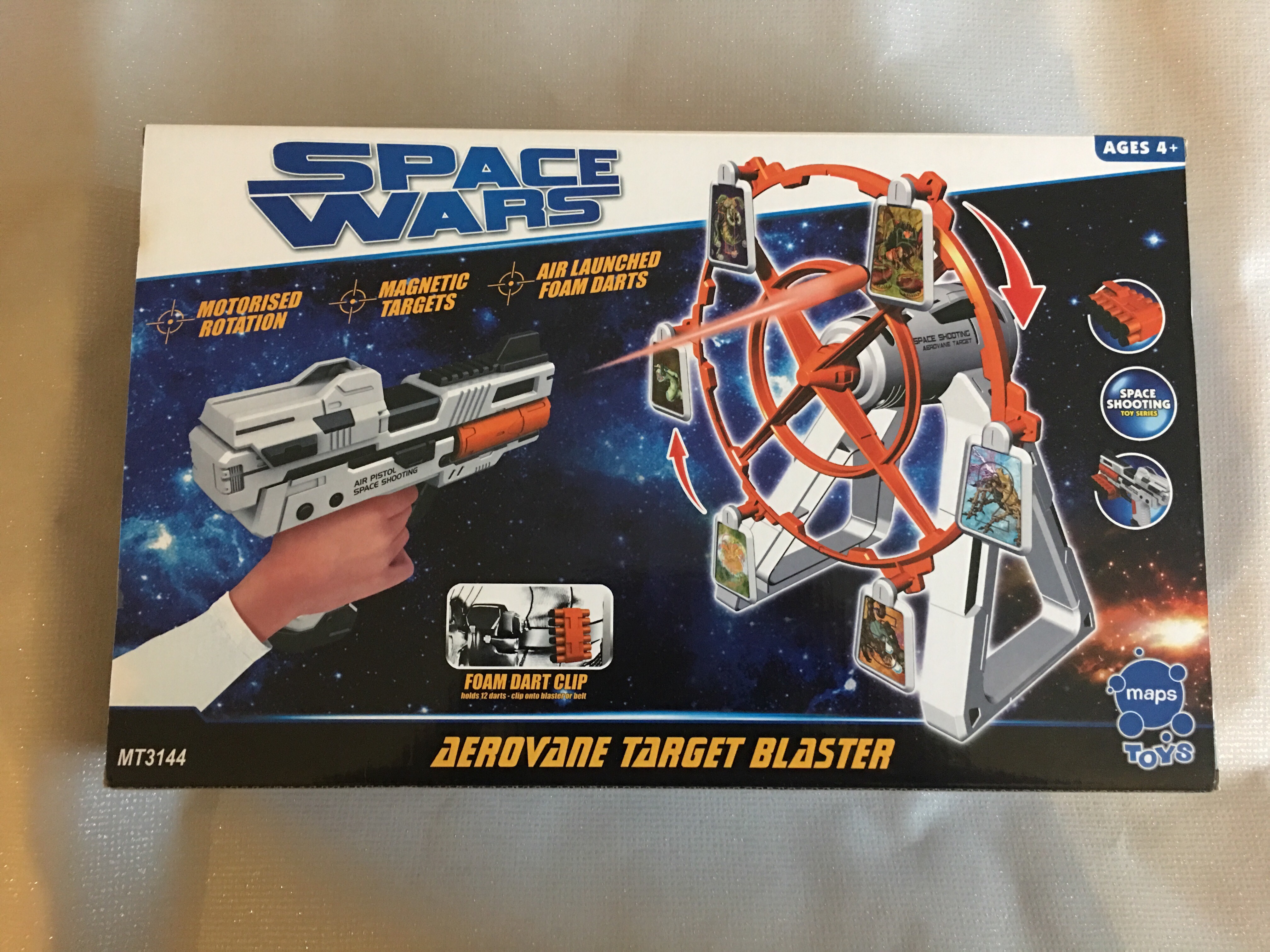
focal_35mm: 29
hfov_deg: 61.7
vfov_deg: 48.2
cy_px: 476
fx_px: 1064
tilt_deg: -83.7
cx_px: 635
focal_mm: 4.15
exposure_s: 1/8
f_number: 2.2
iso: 160
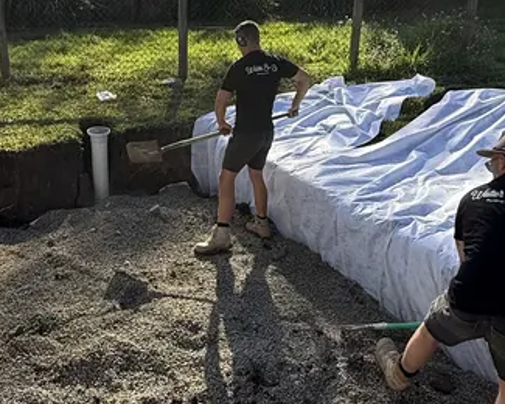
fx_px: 628
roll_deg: -0.9
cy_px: 183
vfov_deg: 35.6
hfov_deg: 43.7
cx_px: 211
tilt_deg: -22.6
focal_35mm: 42
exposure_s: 1/1167
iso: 64
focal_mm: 2.22
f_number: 2.2
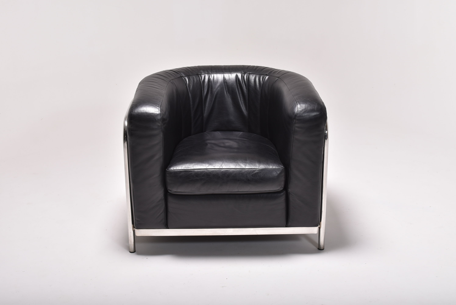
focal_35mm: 60
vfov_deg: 22.7
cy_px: 152
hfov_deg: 33.4
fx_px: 761
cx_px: 228
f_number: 10
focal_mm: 40
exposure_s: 1/200
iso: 100
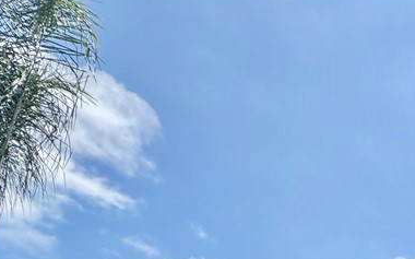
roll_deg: -0.6
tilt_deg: +8.3
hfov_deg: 39.8
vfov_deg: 23.9
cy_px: 407
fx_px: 452
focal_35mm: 40
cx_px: 460
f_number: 2.2
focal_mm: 2.22
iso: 50
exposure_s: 1/1672
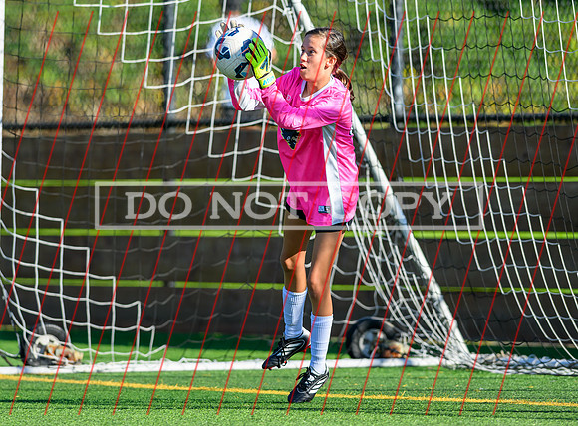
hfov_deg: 3.6
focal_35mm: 552
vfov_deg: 2.7
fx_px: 9159
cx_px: 247
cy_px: 199
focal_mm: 400
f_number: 4
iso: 250
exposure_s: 1/1600
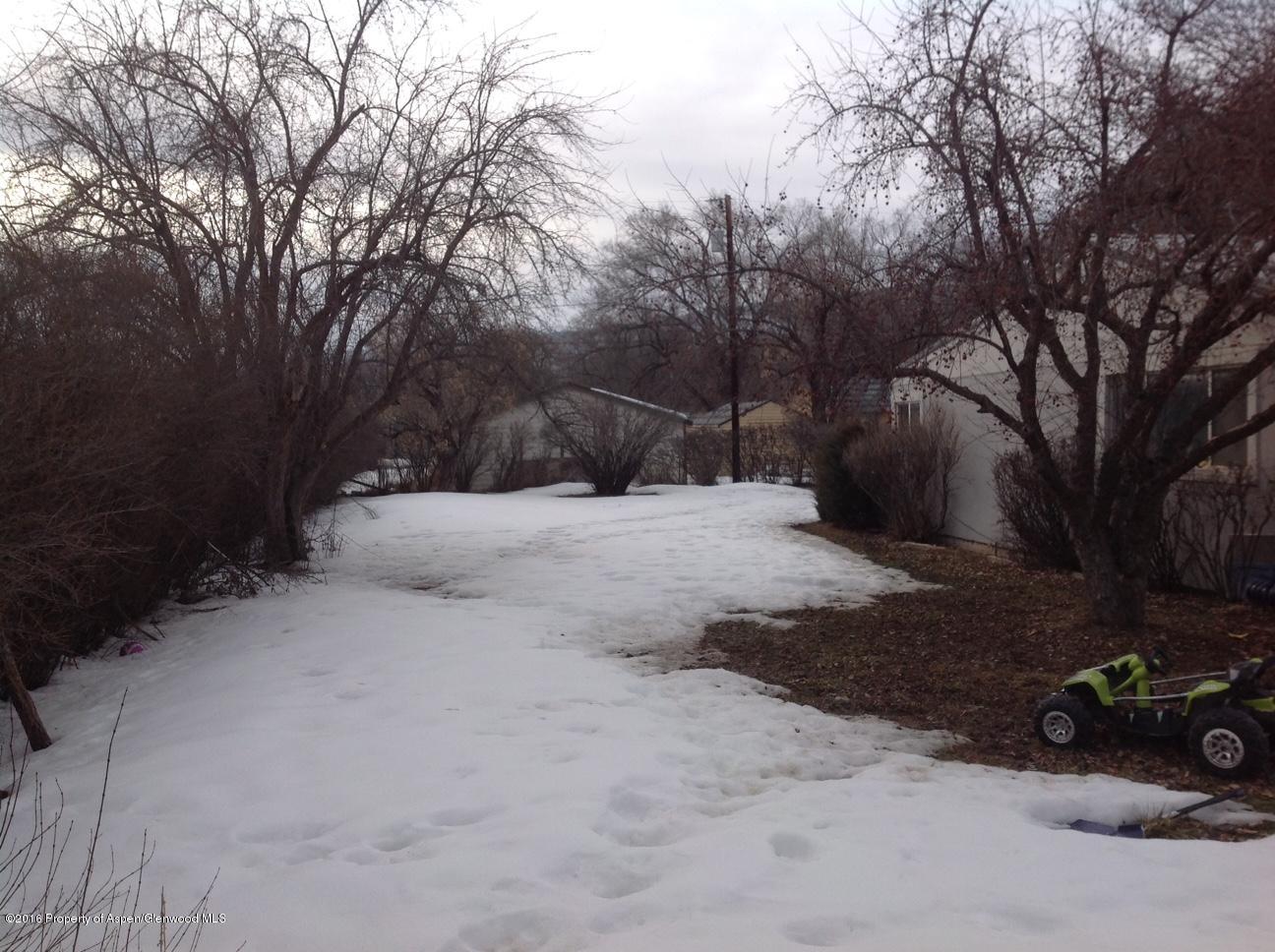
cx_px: 638
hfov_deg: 52.7
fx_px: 1287
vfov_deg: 40.6
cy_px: 476
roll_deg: +0.6
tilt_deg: -2.2
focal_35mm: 35
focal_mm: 4.28
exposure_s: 1/1314
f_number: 2.4
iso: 50
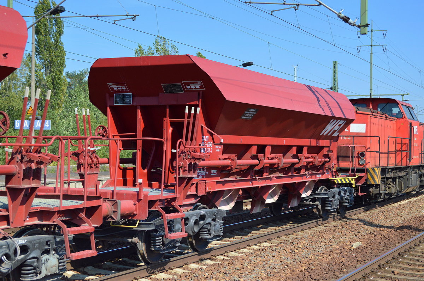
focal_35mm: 57
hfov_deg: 35.1
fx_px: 671
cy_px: 140
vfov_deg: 23.7
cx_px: 212
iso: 400
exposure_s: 1/1250
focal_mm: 38
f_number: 5.3
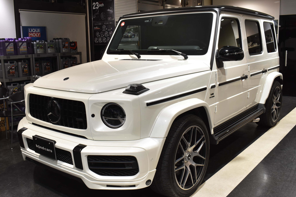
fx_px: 304
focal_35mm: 37
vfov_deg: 35.9
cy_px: 99
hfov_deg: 51.9
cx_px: 146
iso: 560
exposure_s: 1/40
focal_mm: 24
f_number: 8
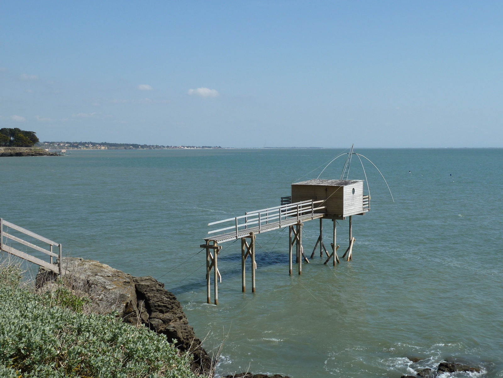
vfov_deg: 30.3
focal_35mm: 48
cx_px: 252
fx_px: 697
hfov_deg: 39.7
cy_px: 189
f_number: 5
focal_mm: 7.9
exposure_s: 1/500
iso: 80
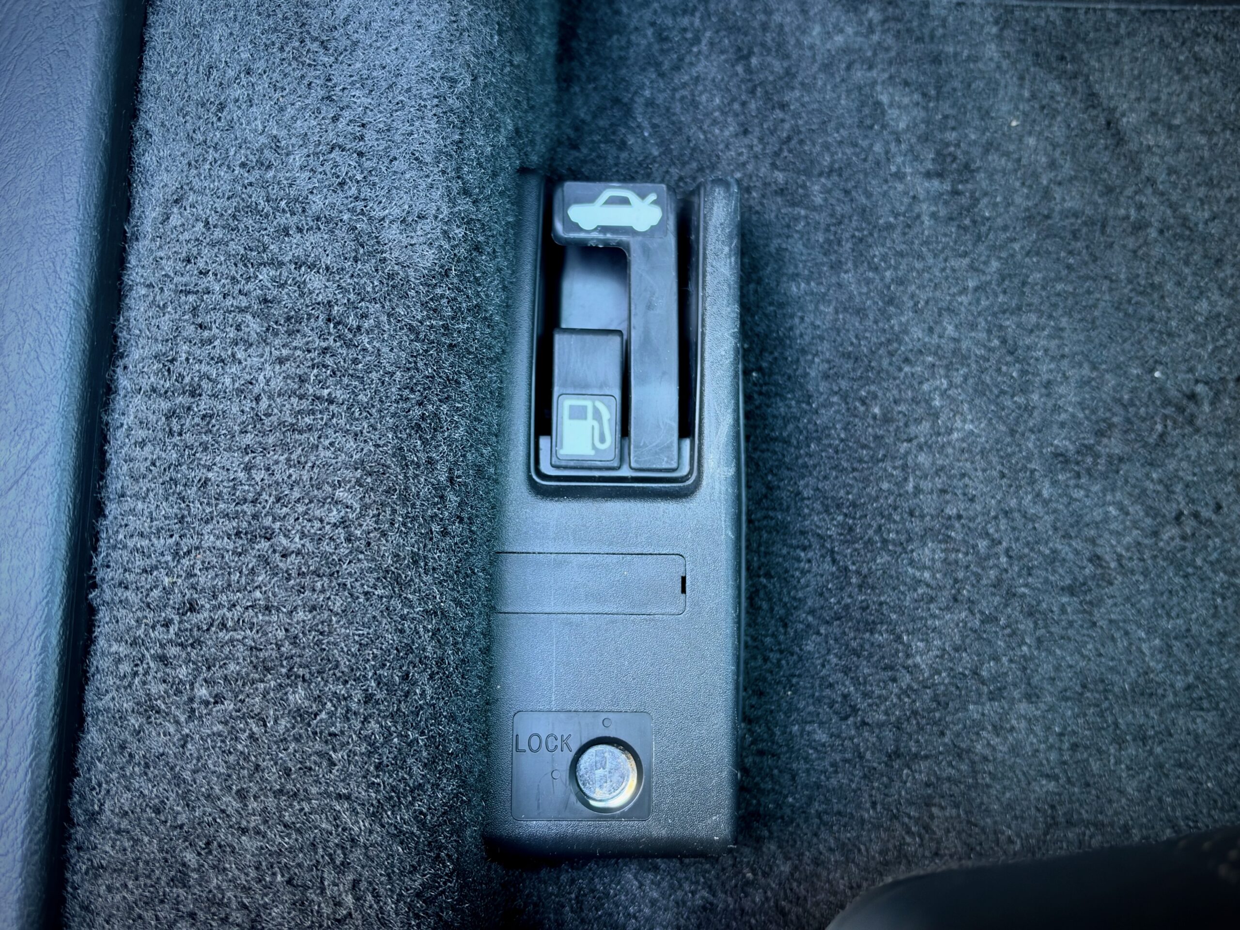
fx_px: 1146
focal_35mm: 32
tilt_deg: -82.4
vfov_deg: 44.2
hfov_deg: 56.8
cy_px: 465
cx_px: 620
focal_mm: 6.93
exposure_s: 1/60
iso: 500
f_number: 1.8
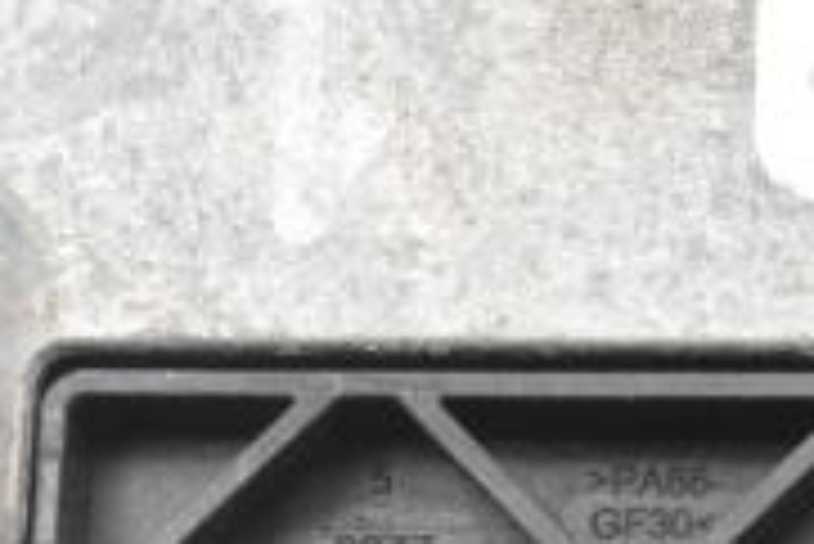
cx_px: 1246
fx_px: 6132
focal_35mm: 271
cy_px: -148
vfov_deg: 5.1
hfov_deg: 7.5
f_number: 7.1
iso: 2500
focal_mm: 32
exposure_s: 1/200
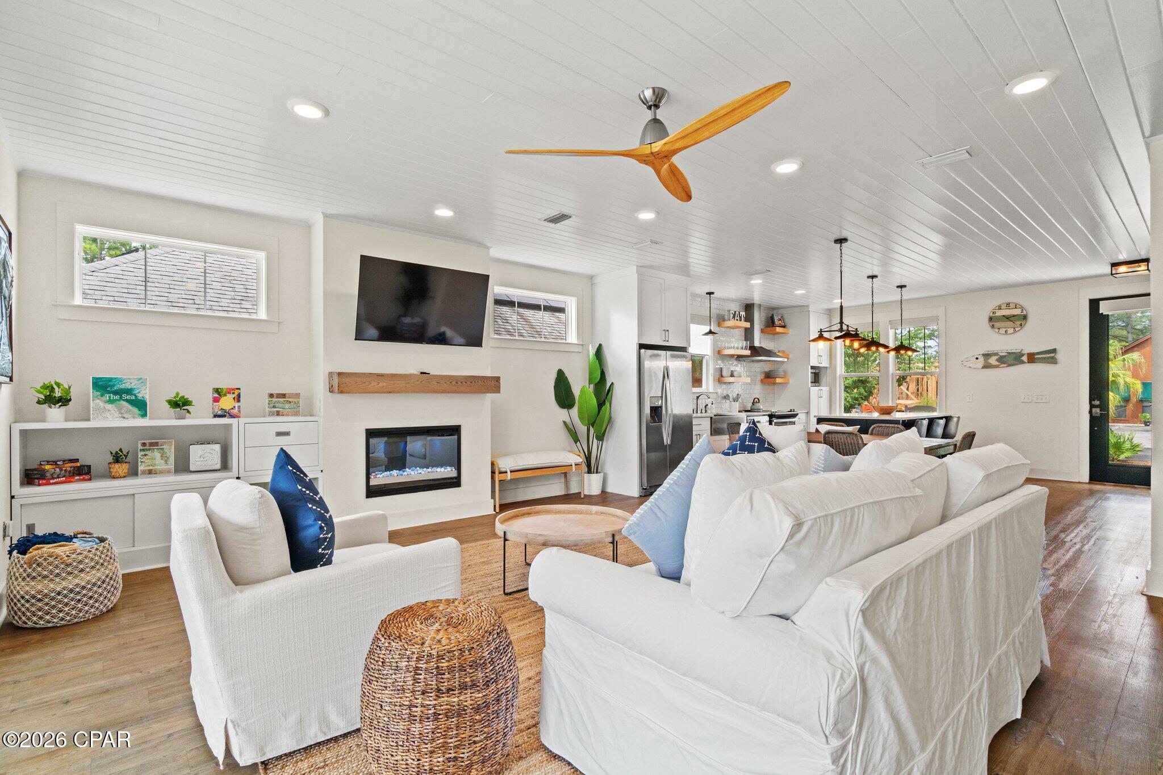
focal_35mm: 16
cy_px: 388
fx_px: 533
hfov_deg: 95.0
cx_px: 582
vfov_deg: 72.0
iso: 400
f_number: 8
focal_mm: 11
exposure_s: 1/1.67
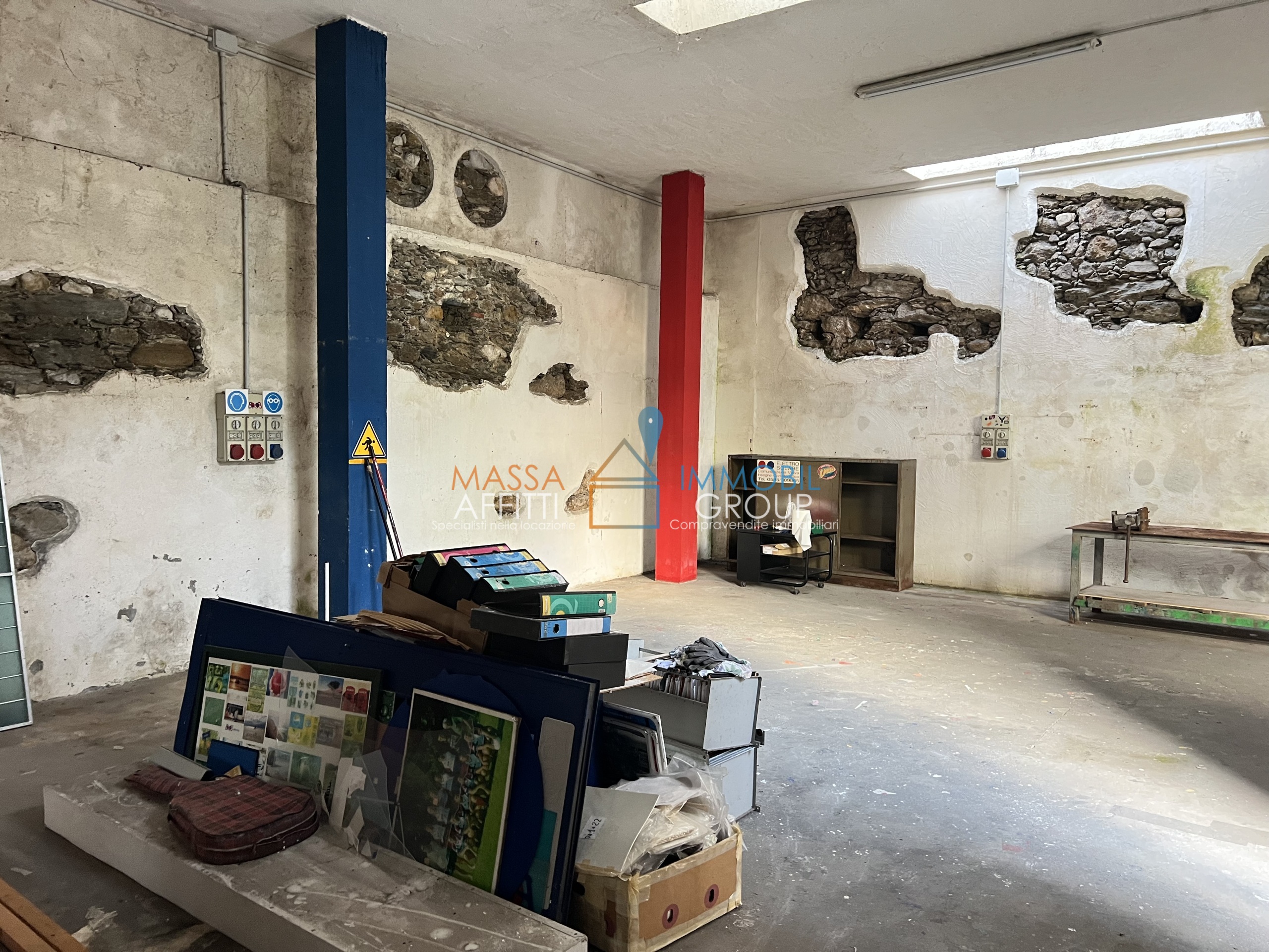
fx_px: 953
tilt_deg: -4.3
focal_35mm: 26
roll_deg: -0.4
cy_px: 476
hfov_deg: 67.3
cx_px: 634
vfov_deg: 53.1
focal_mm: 5.7
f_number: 1.5
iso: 250
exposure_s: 1/60
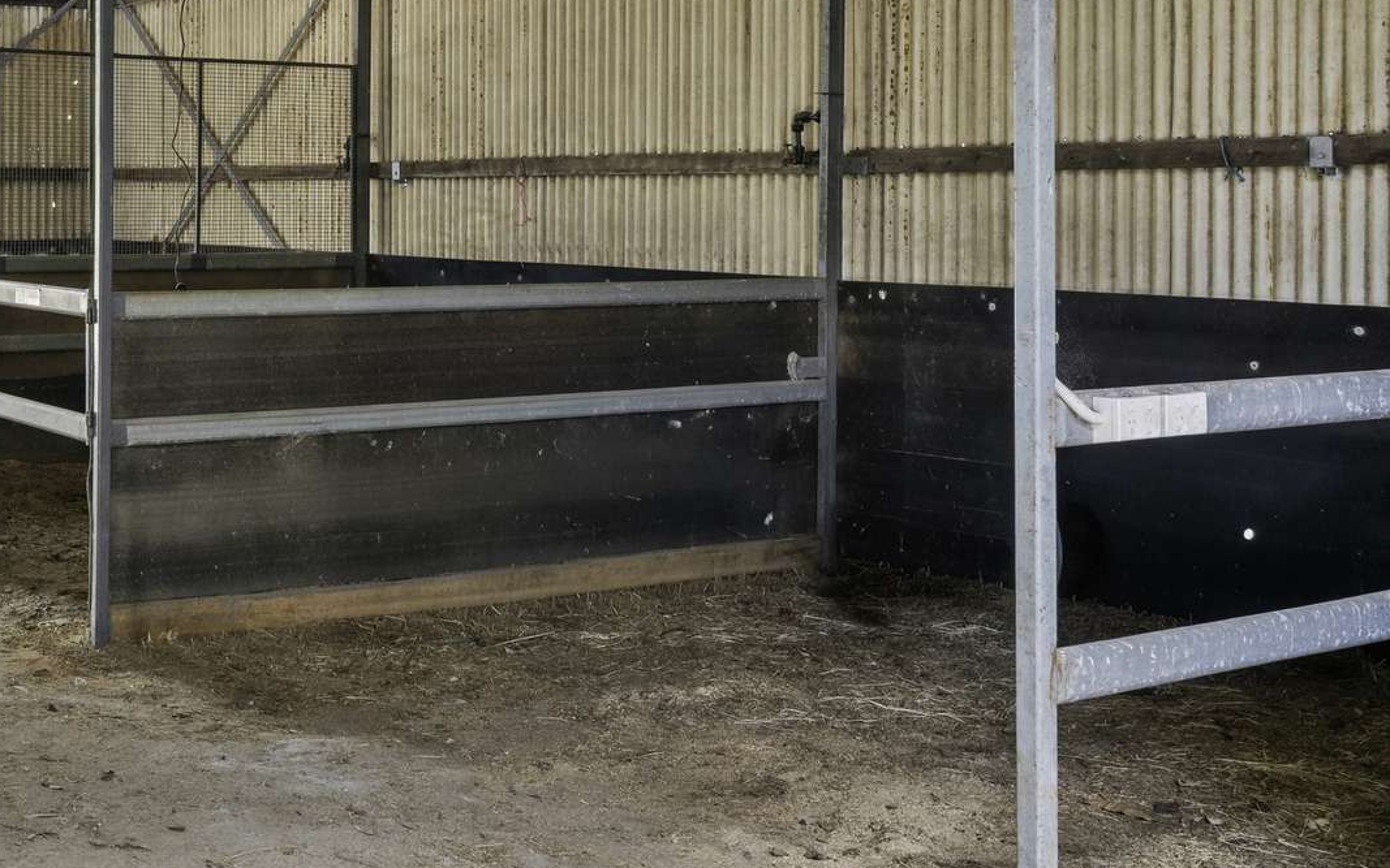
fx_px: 1702
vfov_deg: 28.2
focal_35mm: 45
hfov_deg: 41.1
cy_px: 220
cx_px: 151
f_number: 11
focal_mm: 24.5
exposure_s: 1/6
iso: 320
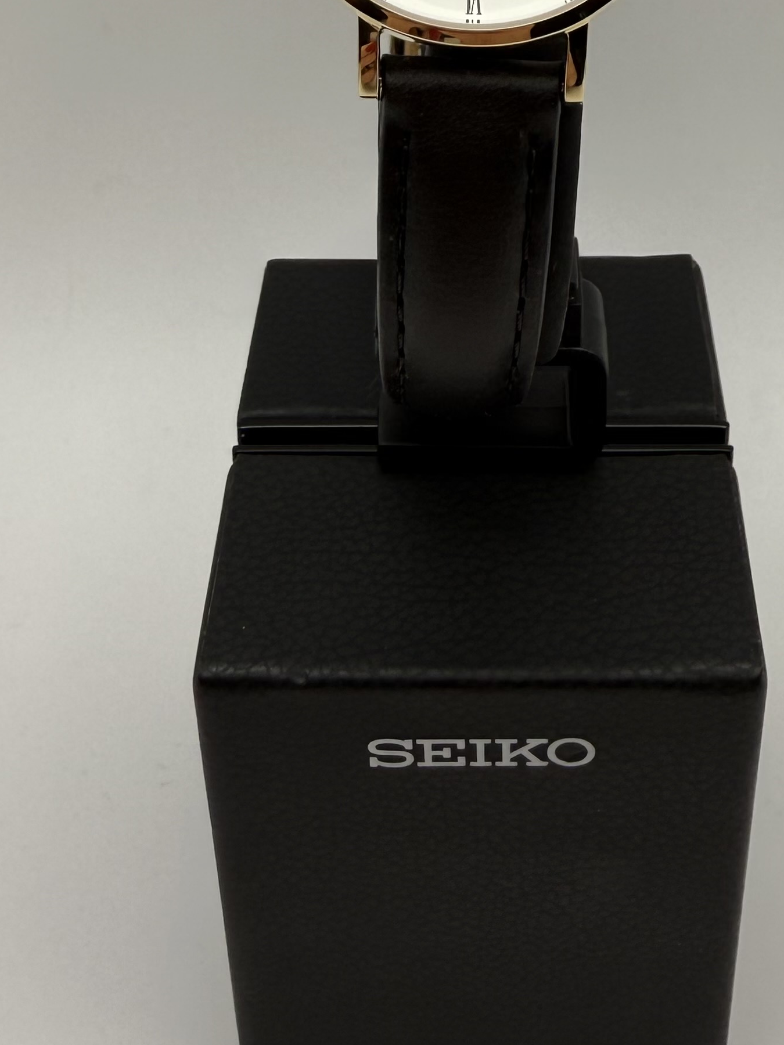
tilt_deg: -28.7
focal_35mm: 56
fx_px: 1691
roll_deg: -0.5
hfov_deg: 26.0
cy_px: 129
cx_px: 491
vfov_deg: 32.8
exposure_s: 1/150
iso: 40
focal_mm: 2.22
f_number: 2.2
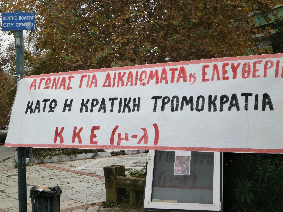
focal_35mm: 47
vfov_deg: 30.9
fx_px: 384
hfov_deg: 40.4
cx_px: 142
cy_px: 106
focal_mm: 8.3
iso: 100
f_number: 3.4
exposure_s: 1/400
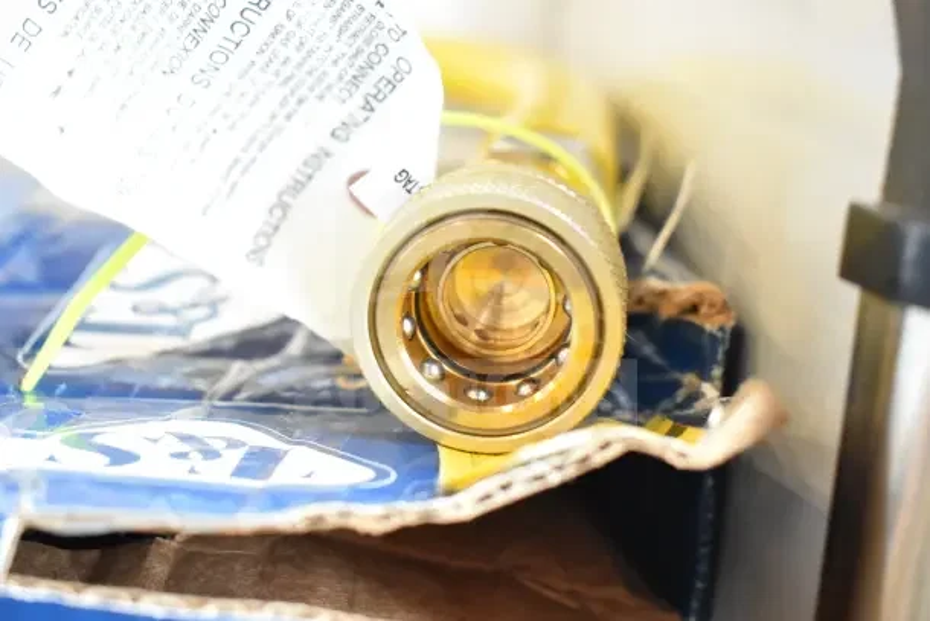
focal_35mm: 48
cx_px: 465
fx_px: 1240
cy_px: 310
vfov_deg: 28.1
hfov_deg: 41.1
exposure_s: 1/50
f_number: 4.5
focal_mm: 32
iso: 2500
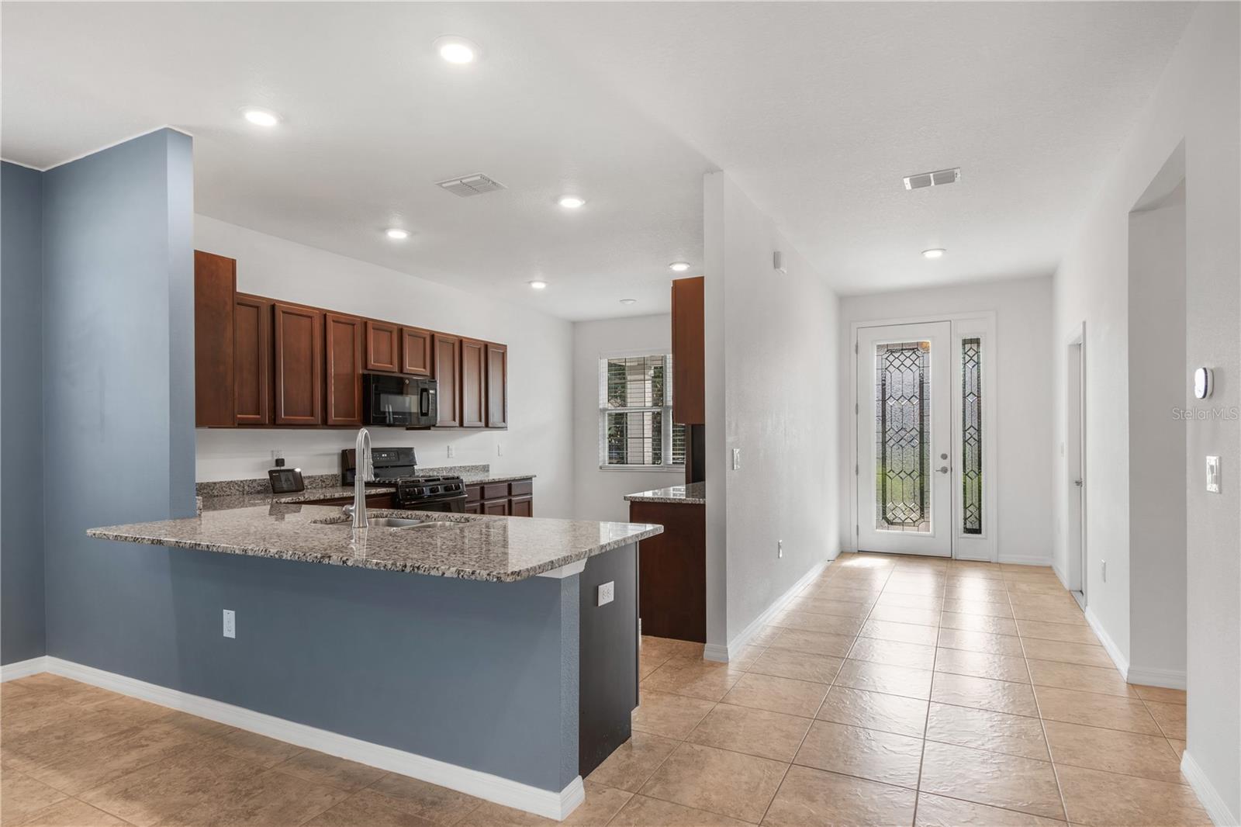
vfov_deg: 63.2
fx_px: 672
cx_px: 620
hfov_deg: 85.4
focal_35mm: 20
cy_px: 414
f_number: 9
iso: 250
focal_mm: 13
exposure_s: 1/30
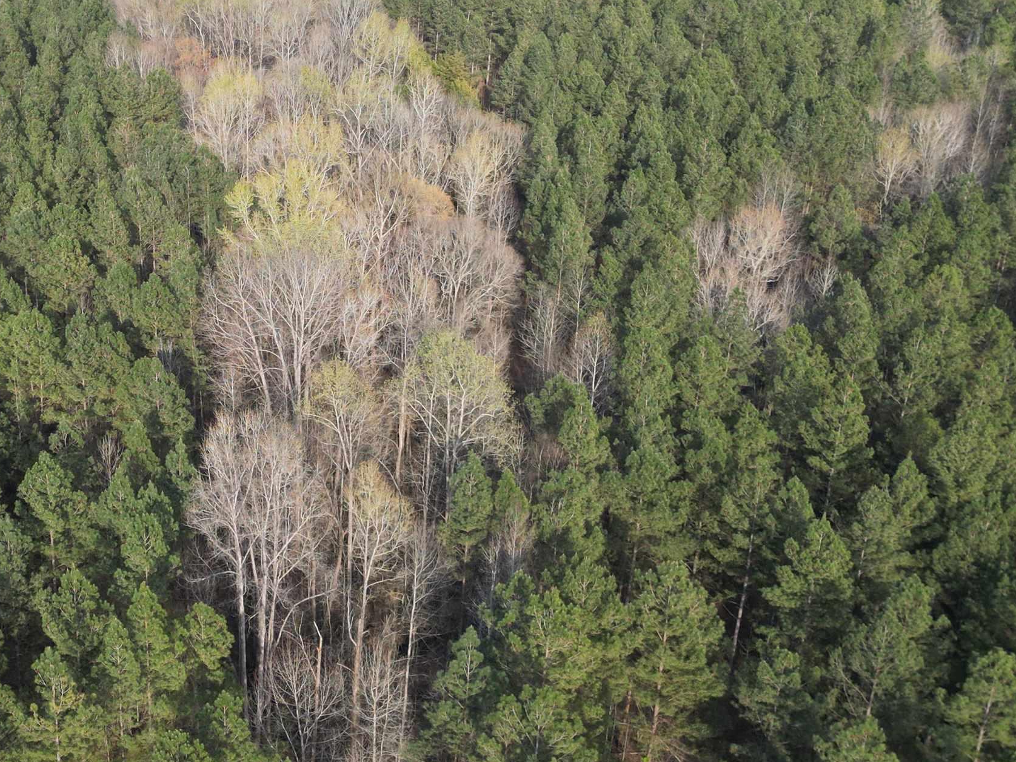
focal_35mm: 44
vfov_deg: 32.8
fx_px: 1291
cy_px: 298
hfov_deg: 41.7
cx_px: 253
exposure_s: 1/1250
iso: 200
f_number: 1.7
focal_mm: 6.72
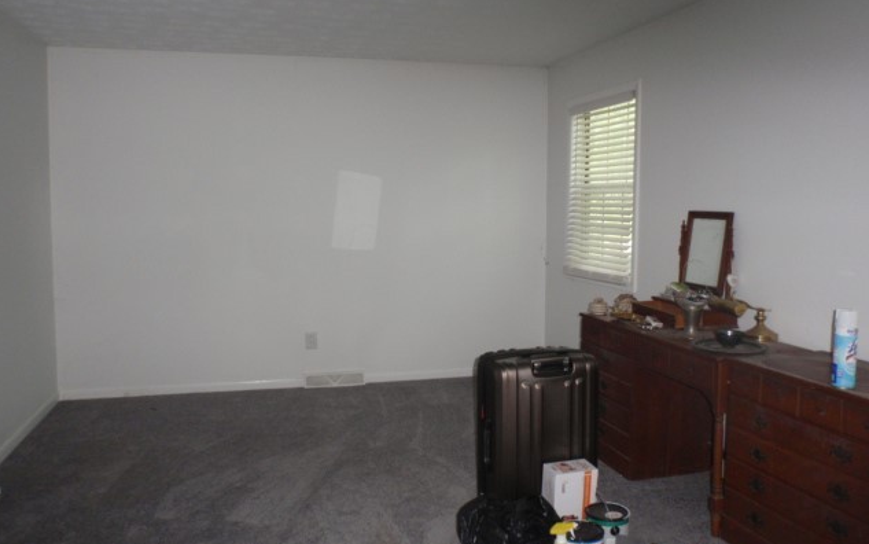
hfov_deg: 62.9
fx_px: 711
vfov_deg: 41.8
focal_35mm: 30
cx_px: 431
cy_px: 257
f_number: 3.2
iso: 250
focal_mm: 5
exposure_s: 1/30
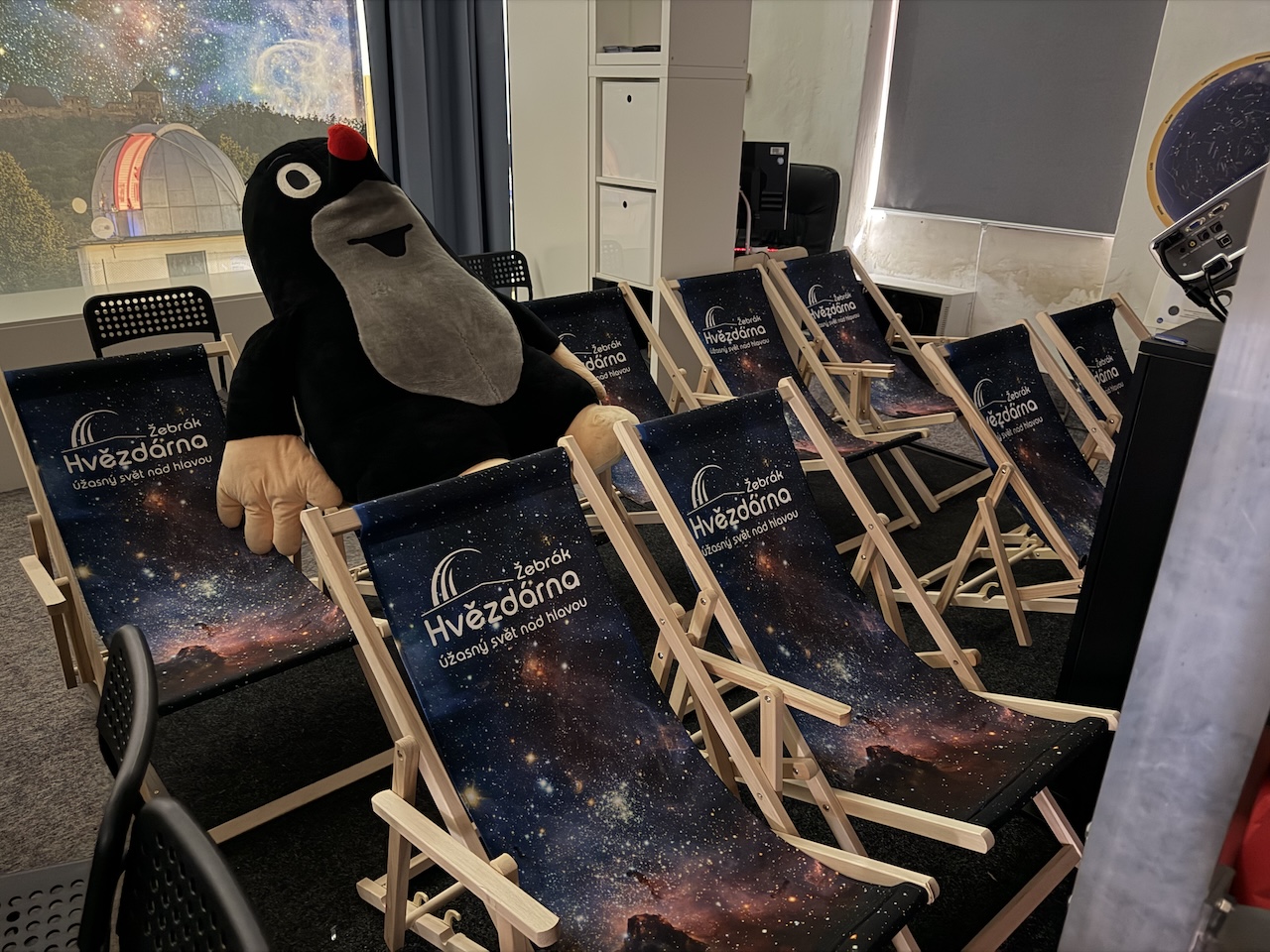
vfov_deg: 56.8
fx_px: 881
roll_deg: -1.8
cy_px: 476
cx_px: 635
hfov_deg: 71.6
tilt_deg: -22.5
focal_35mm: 24
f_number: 1.78
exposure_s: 1/9
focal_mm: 6.76
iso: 1250
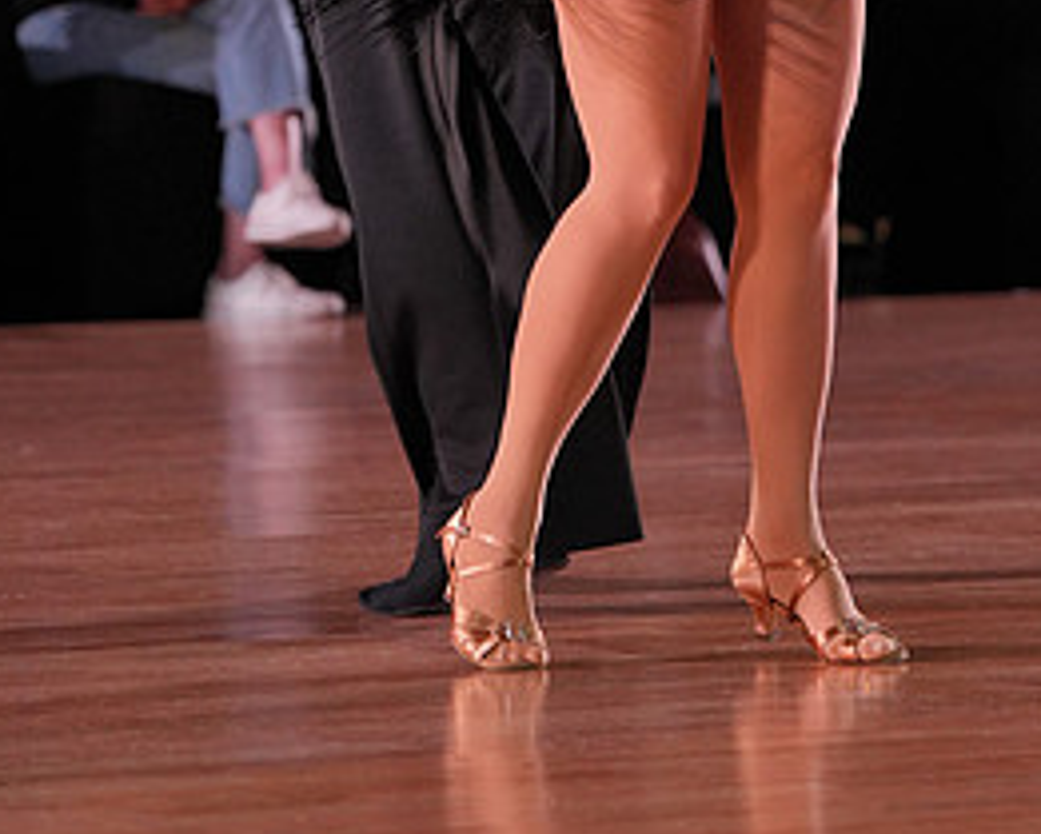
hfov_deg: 7.1
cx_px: 524
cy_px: -192
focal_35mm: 271
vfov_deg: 5.7
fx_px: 8353
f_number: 4
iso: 2000
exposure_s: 1/500
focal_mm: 130
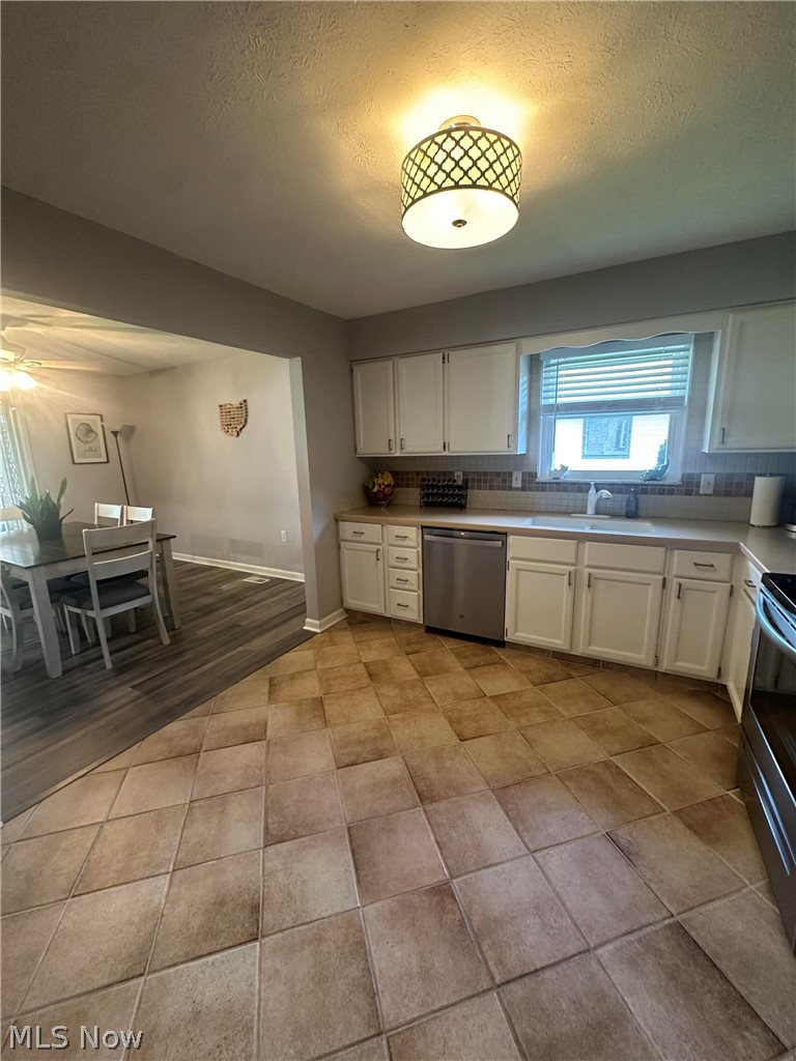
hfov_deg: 85.7
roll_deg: +0.3
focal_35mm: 14
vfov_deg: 102.1
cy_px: 530
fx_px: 429
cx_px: 398
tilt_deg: -11.1
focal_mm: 2.22
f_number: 2.2
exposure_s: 1/60
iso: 500
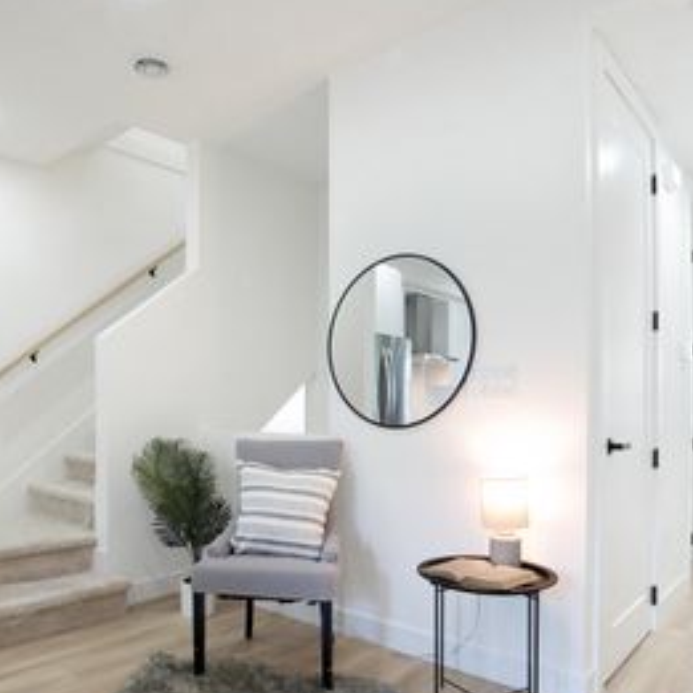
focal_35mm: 26
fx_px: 589
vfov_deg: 60.5
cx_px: 279
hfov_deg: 60.5
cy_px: 410
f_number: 8
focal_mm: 16
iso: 2000
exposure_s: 1/50
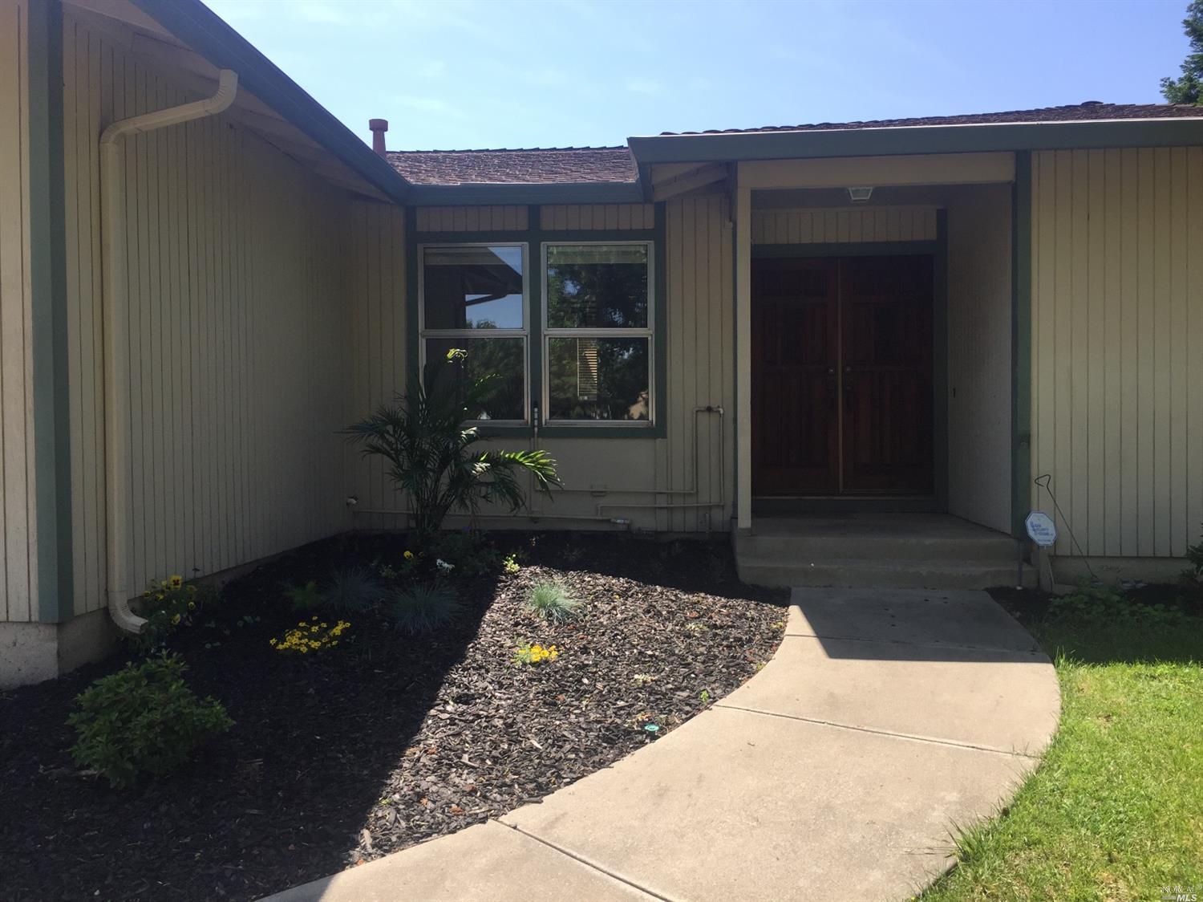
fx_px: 1008
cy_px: 451
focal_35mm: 29
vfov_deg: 48.2
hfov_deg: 61.7
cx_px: 602
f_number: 2.2
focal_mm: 4.15
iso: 32
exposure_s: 1/860
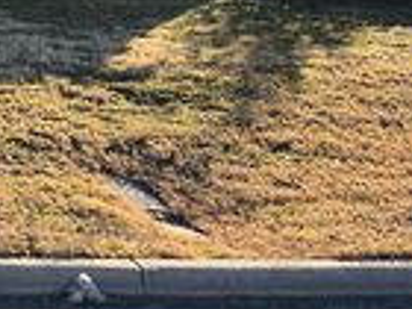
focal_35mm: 93
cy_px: -190
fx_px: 1107
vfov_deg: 14.5
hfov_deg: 17.4
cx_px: -315
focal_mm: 5.1
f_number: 1.6
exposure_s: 1/2062
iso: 50
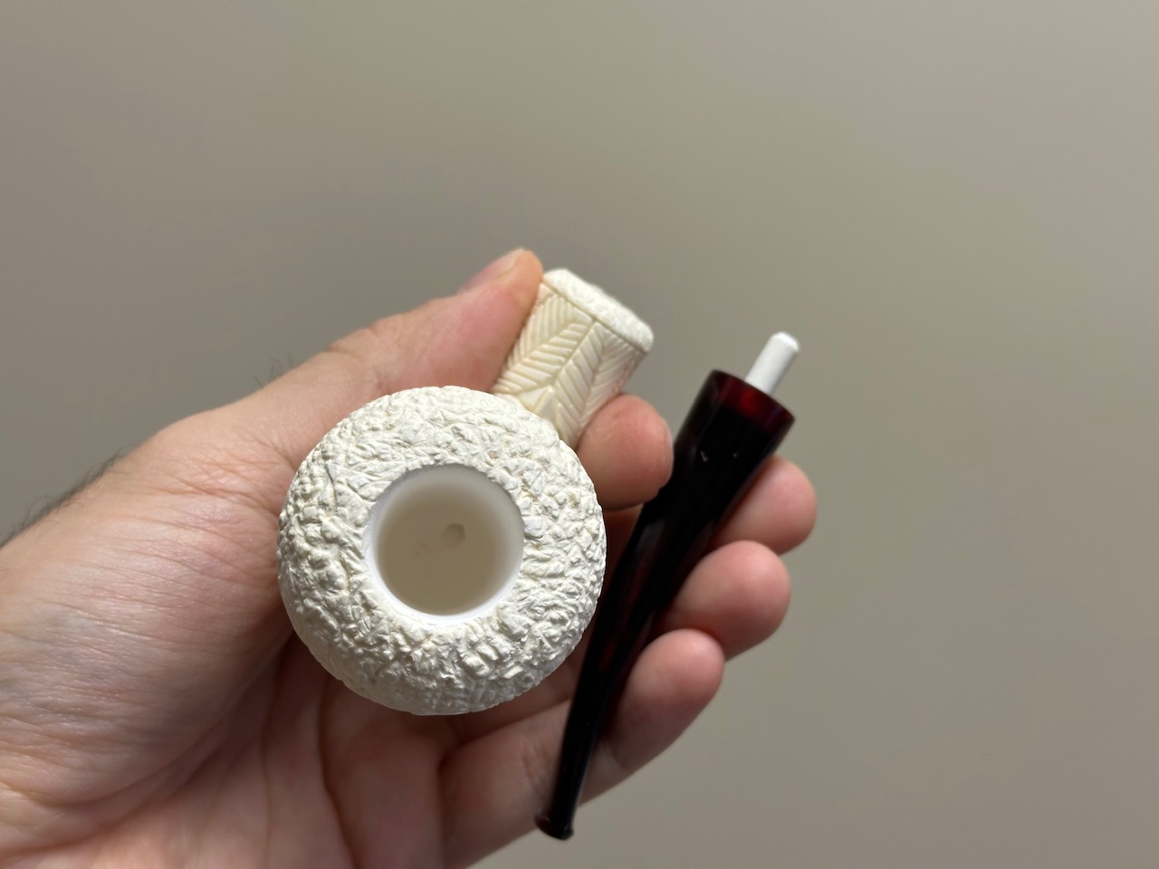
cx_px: 580
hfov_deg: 39.7
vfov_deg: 30.3
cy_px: 434
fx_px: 1607
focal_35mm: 48
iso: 64
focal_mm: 6.86
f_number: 1.78
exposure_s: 1/121
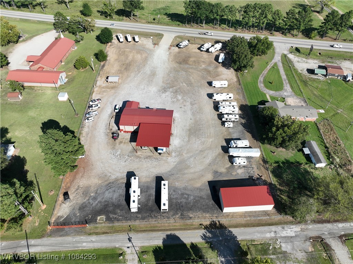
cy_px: 132
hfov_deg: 71.6
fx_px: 245
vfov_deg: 56.8
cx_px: 176
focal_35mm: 24
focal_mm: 12.29
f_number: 2.8
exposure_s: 1/1600
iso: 120
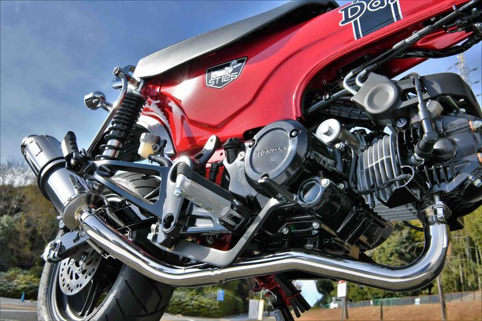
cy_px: 160
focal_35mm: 35
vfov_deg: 37.8
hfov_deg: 54.4
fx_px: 468
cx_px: 241
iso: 400
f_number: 13
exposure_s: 1/400
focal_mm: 35
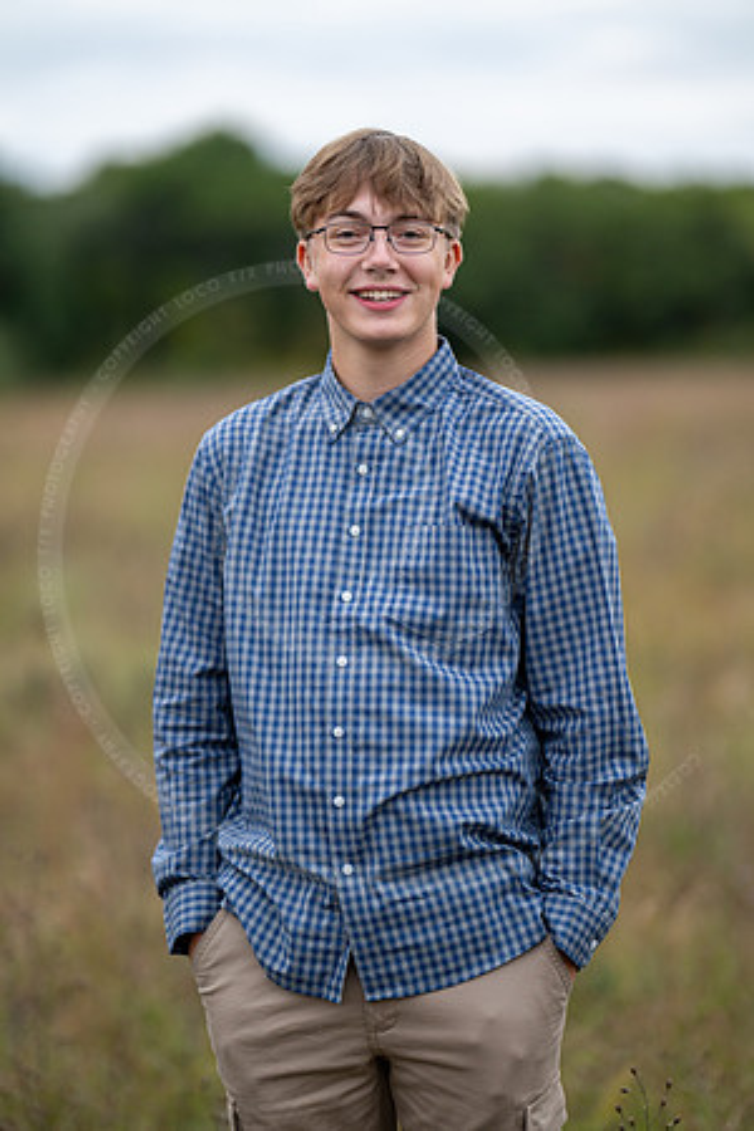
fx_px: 2670
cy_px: 566
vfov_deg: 23.9
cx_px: 377
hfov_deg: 16.1
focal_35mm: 85
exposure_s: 1/400
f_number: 1.2
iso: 500
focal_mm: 85
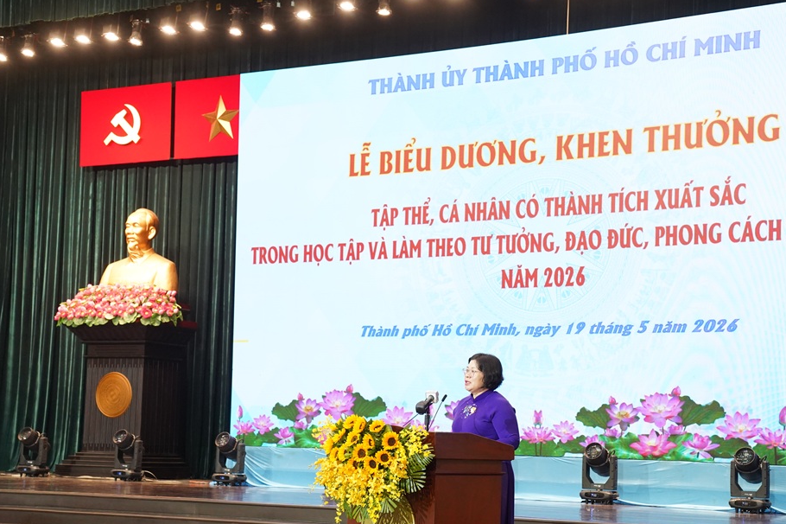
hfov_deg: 32.4
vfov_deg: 21.8
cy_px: 335
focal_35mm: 62
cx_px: 425
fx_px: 1353
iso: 3200
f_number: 4.5
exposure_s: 1/200
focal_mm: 47
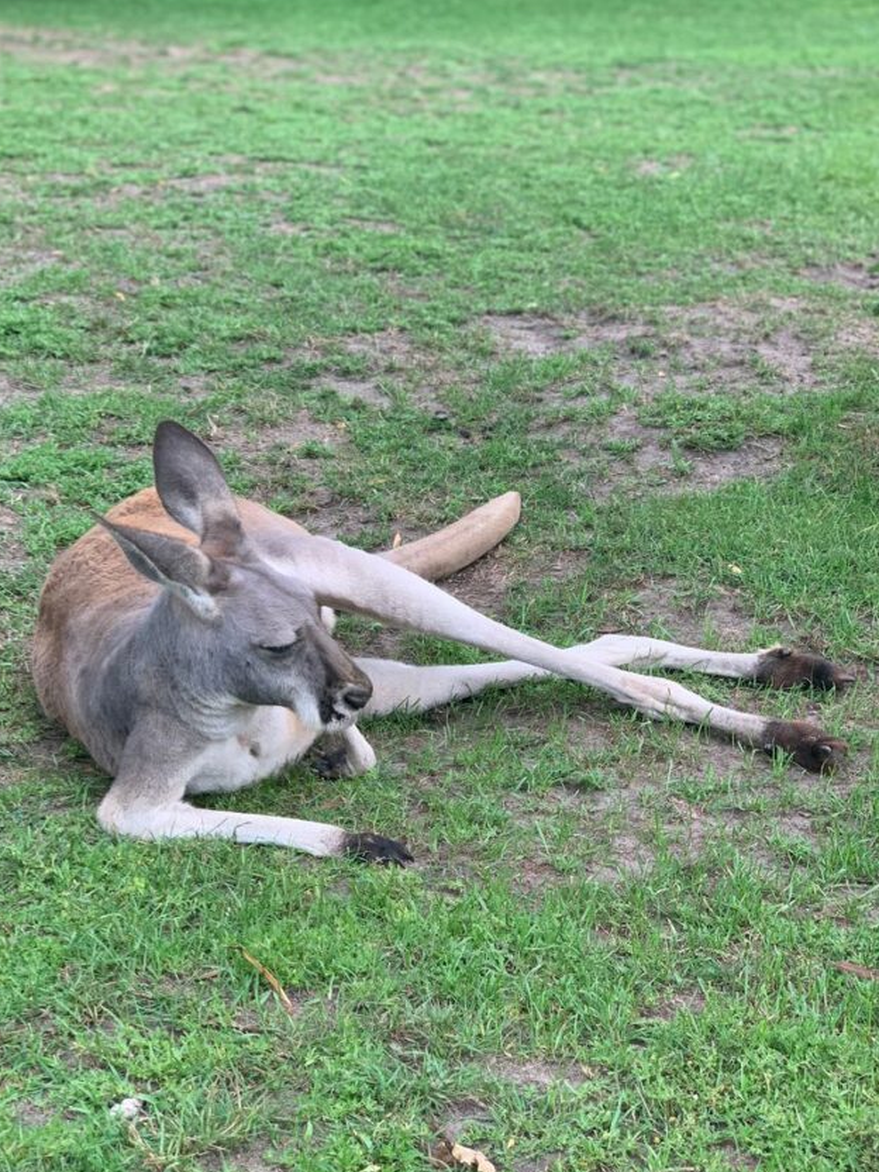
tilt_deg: -17.1
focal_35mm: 64
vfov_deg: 30.3
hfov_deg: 22.9
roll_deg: +1.5
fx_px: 2167
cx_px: 406
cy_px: 573
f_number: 2.4
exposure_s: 1/122
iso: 16
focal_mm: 6
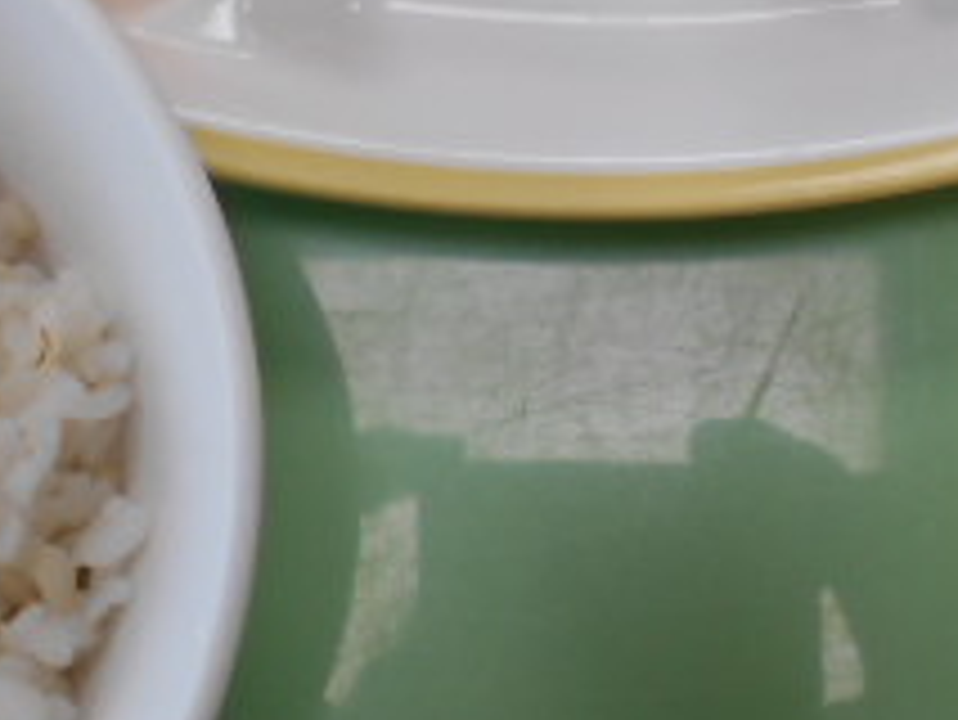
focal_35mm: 78
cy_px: -14
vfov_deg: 18.4
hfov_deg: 24.7
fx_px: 2160
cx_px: 720
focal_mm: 4.6
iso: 80
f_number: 3.2
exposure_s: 1/30
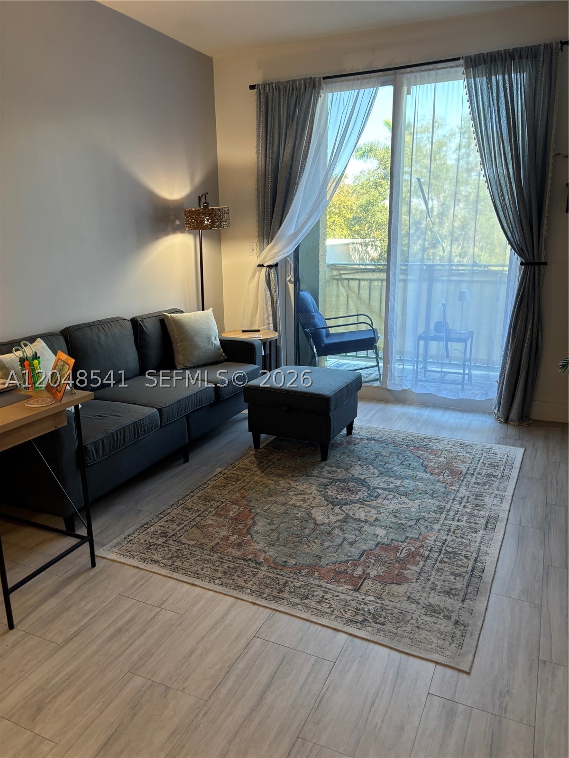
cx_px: 284
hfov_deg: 53.1
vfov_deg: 67.3
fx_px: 570
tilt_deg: -15.3
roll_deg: +0.8
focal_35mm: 26
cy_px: 379
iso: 100
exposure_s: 1/60
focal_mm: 5.96
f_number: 1.6
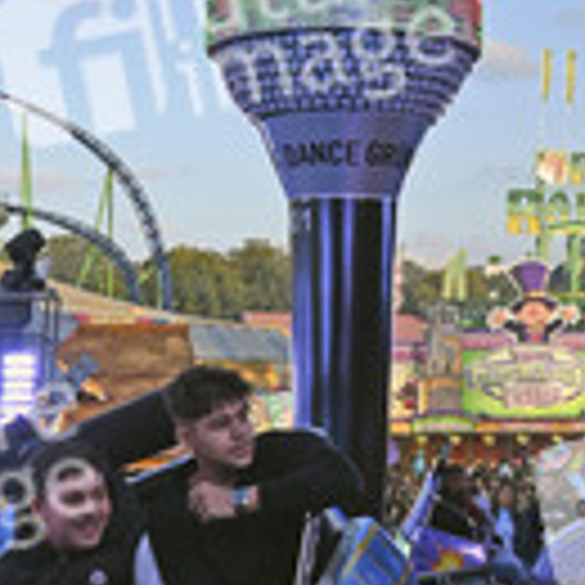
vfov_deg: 18.5
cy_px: 266
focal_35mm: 94
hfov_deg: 18.5
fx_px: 1797
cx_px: 358
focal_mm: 24
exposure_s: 1/250
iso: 110
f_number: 5.6
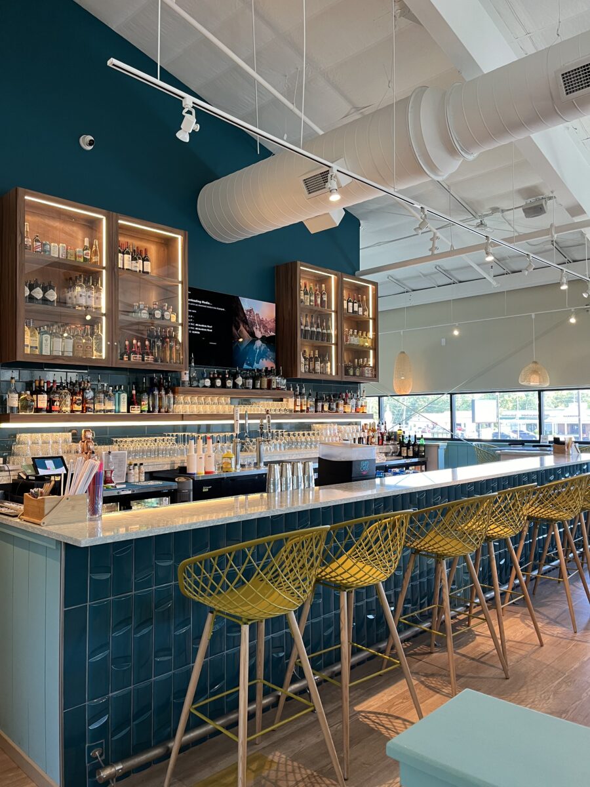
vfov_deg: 67.3
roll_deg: +0.6
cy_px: 394
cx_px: 295
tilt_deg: +2.4
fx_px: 591
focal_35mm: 26
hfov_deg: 53.1
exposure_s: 1/62
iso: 125
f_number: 1.6
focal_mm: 5.1
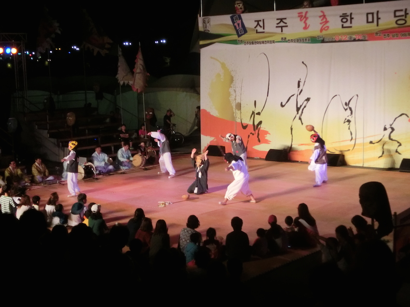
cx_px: 205
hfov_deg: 33.8
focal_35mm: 57
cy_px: 154
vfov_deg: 25.6
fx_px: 675
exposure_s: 1/80
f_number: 4.5
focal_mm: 10.11
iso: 800
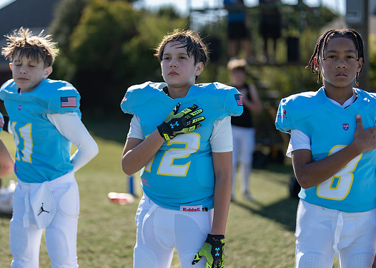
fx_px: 662
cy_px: 125
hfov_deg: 31.7
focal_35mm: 62
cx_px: 175
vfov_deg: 22.9
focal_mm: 50
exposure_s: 1/4000
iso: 100
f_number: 1.2
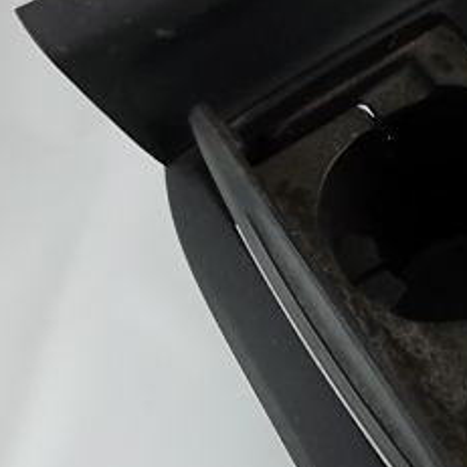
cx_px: 463
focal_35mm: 66
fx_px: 1007
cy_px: 206
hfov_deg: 24.9
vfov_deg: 26.1
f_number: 3.5
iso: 80
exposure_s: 1/45
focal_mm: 4.9
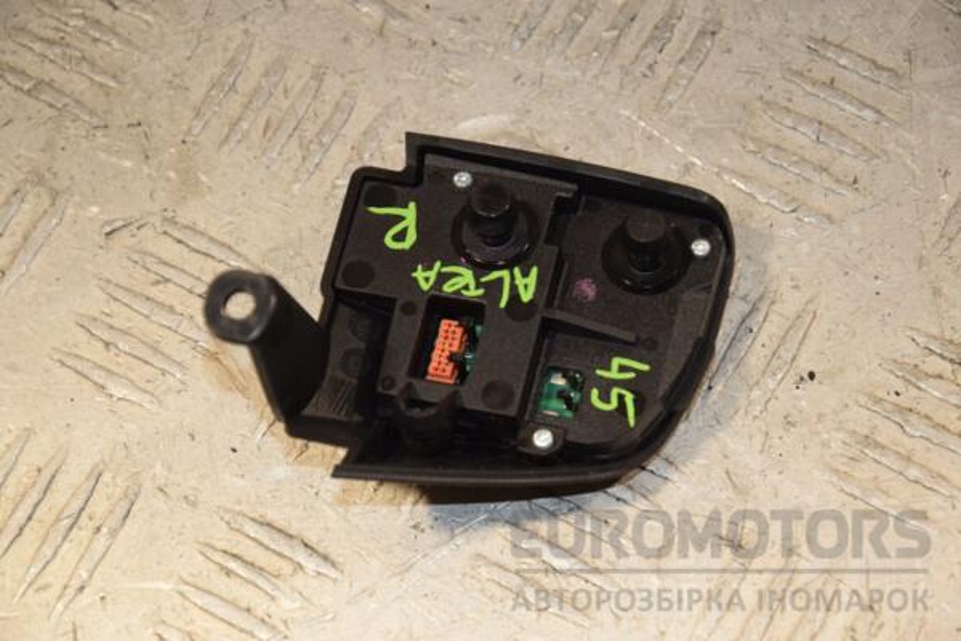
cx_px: 480
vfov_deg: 10.2
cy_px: 320
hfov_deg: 15.2
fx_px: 3603
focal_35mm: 135
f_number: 7.1
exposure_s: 1/200
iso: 800
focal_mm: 90
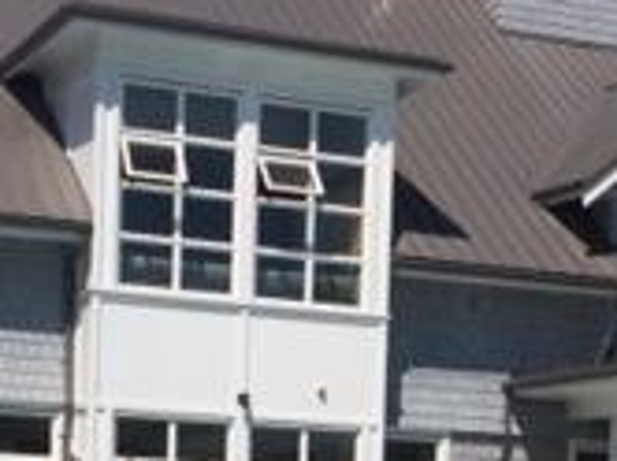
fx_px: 1993
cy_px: 677
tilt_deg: -3.5
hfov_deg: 17.5
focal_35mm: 112
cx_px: 476
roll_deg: -1.5
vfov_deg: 12.6
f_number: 2.2
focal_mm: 4.15
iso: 32
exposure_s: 1/4115
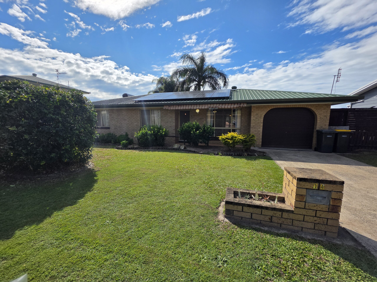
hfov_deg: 106.2
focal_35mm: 13
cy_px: 141
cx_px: 188
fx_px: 142
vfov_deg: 89.9
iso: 40
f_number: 1.9
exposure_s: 1/3589
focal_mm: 2.2
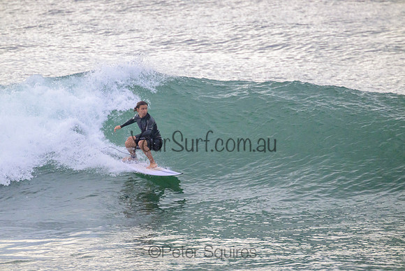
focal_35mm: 800
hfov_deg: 2.6
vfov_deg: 1.7
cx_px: 202
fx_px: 9002
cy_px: 136
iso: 3200
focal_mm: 800
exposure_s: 1/2000
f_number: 11
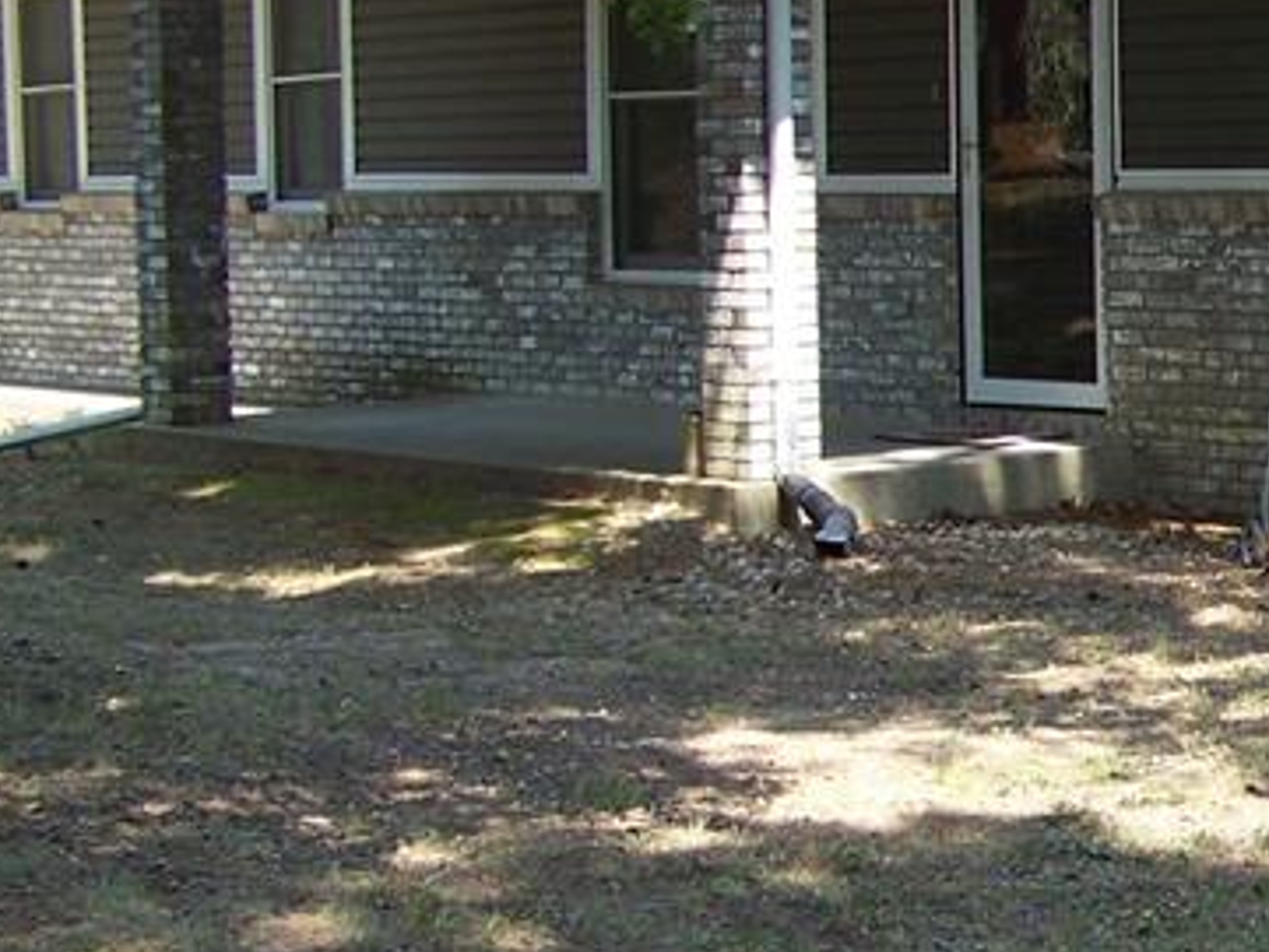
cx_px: 1550
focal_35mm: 102
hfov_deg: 18.2
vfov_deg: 14.5
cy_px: 464
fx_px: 3740
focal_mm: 5.85
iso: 64
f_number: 2.8
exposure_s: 1/125
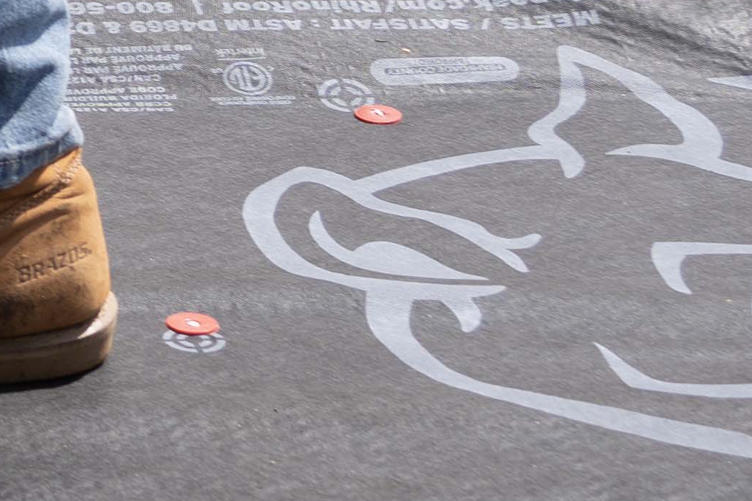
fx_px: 4219
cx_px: -1193
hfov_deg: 9.0
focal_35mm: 202
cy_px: -611
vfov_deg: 6.5
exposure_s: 1/500
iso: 160
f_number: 5.6
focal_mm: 35
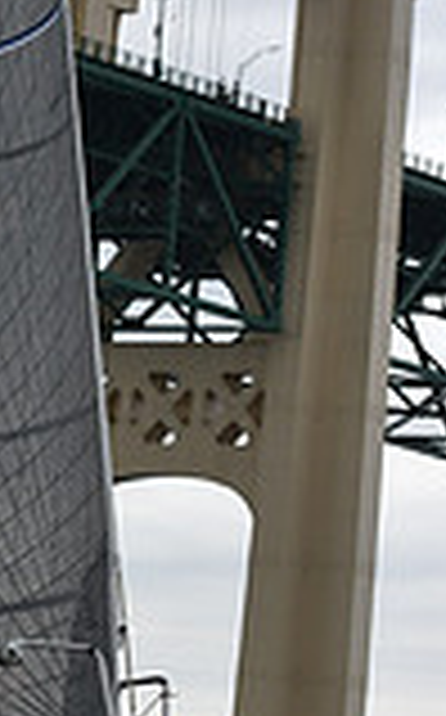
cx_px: -842
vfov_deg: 8.1
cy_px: 574
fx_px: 5070
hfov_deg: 4.8
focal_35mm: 260
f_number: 5.6
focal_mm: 70
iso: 250
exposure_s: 1/800
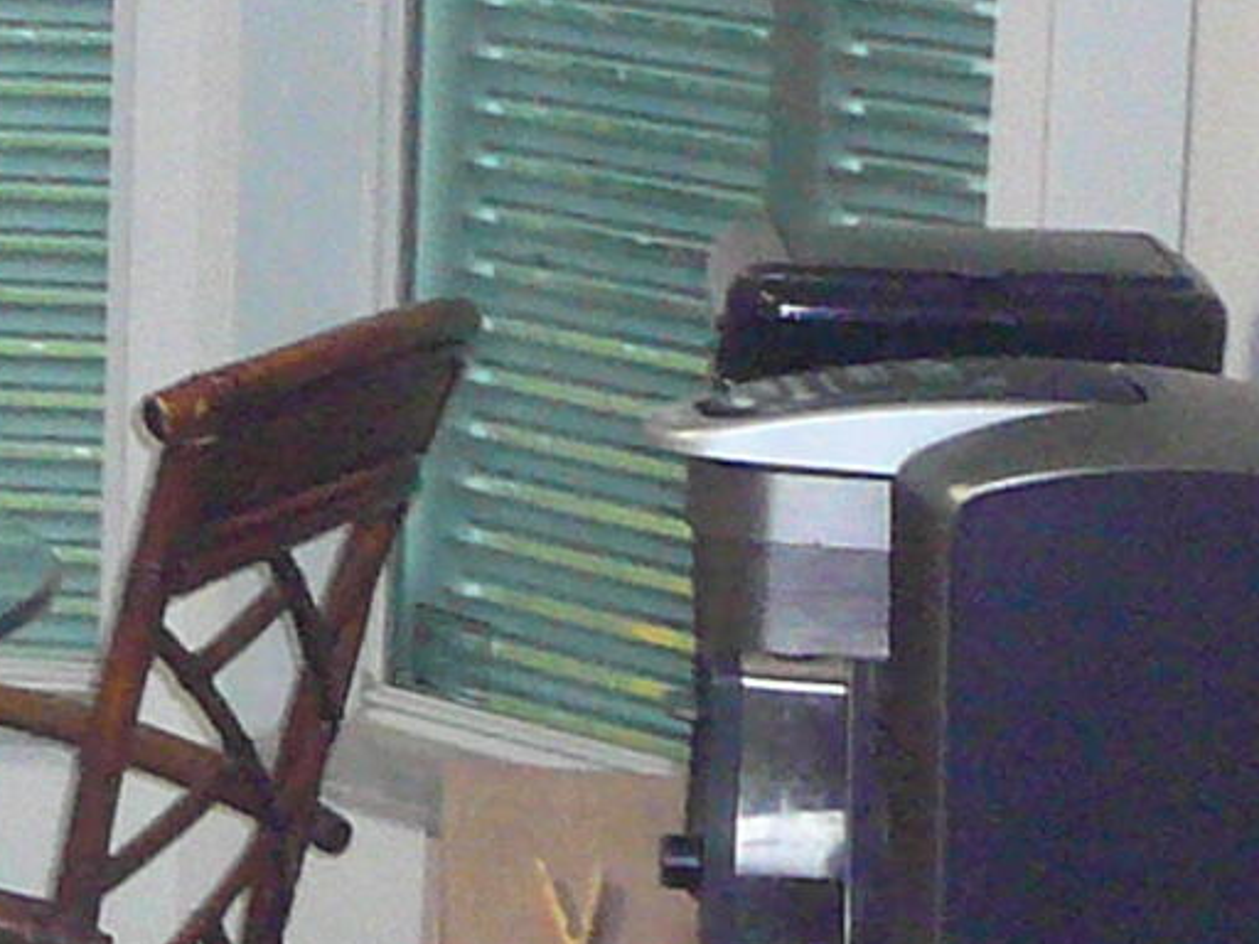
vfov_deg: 8.4
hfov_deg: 10.0
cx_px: -1729
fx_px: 6365
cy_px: -27
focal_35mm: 175
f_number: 2.8
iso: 320
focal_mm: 5.2
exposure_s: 1/30
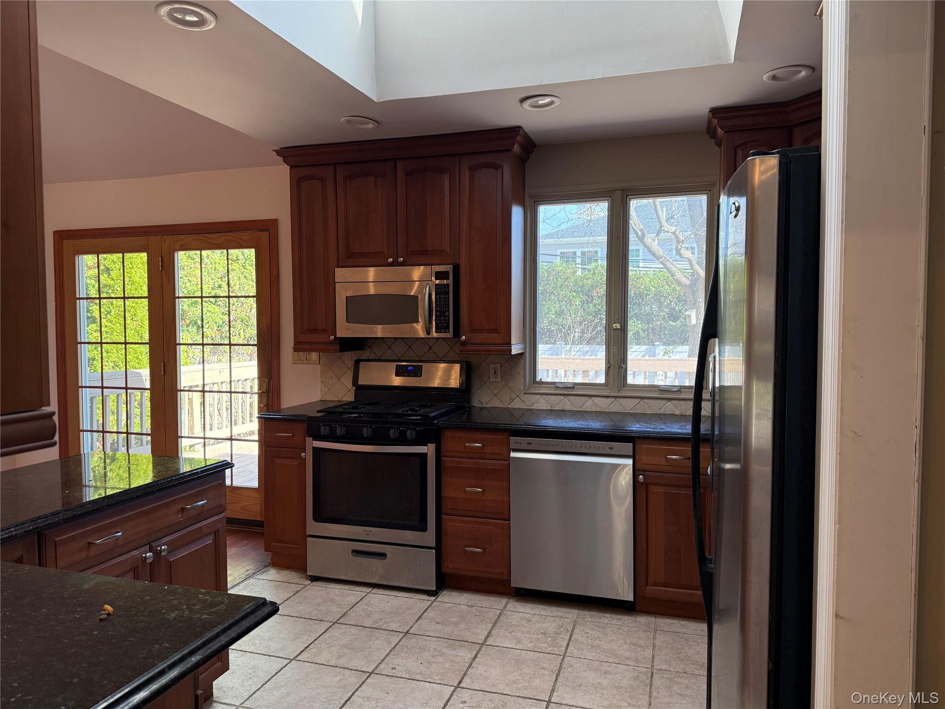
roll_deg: -0.6
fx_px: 655
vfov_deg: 56.8
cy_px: 354
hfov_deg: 71.6
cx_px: 472
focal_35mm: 24
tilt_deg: -2.2
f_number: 1.78
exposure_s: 1/160
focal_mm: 6.76
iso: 160
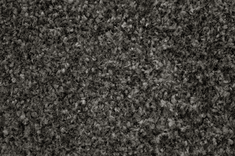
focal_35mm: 128
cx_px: 118
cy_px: 78
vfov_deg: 10.7
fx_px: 831
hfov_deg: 16.1
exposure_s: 1/2.5
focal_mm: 85
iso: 125
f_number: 4.5
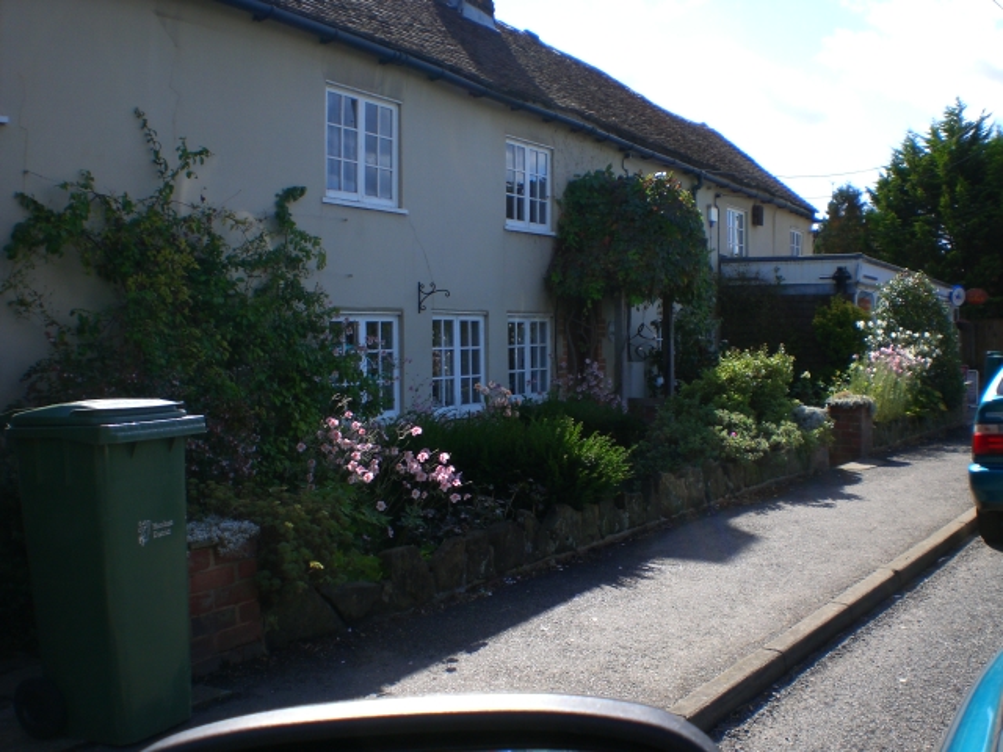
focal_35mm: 38
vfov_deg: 37.7
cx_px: 502
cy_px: 376
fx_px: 1101
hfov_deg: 49.0
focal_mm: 6.3
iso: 50
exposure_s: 1/250
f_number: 4.4
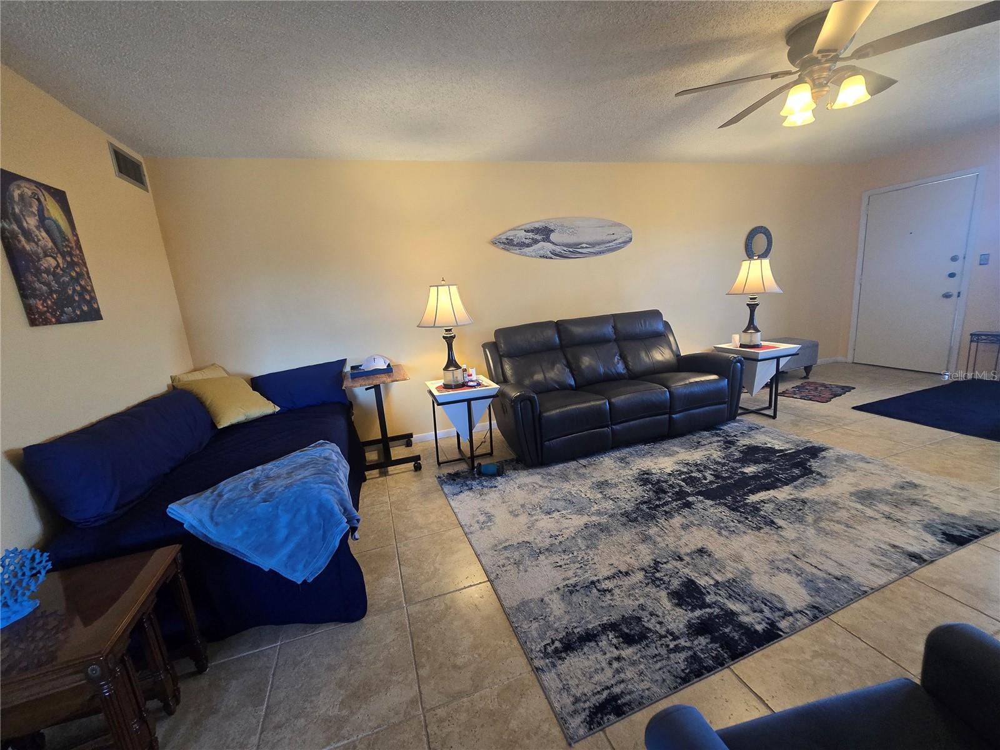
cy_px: 375
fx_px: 376
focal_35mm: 13
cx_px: 500
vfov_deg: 89.9
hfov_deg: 106.2
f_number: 2.2
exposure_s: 1/60
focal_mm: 2.2
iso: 400
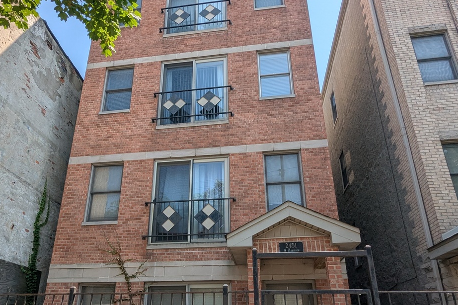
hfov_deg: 69.3
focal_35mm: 26
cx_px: 209
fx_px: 331
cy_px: 194
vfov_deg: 49.0
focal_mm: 2.35
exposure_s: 1/1256
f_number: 2.2
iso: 39
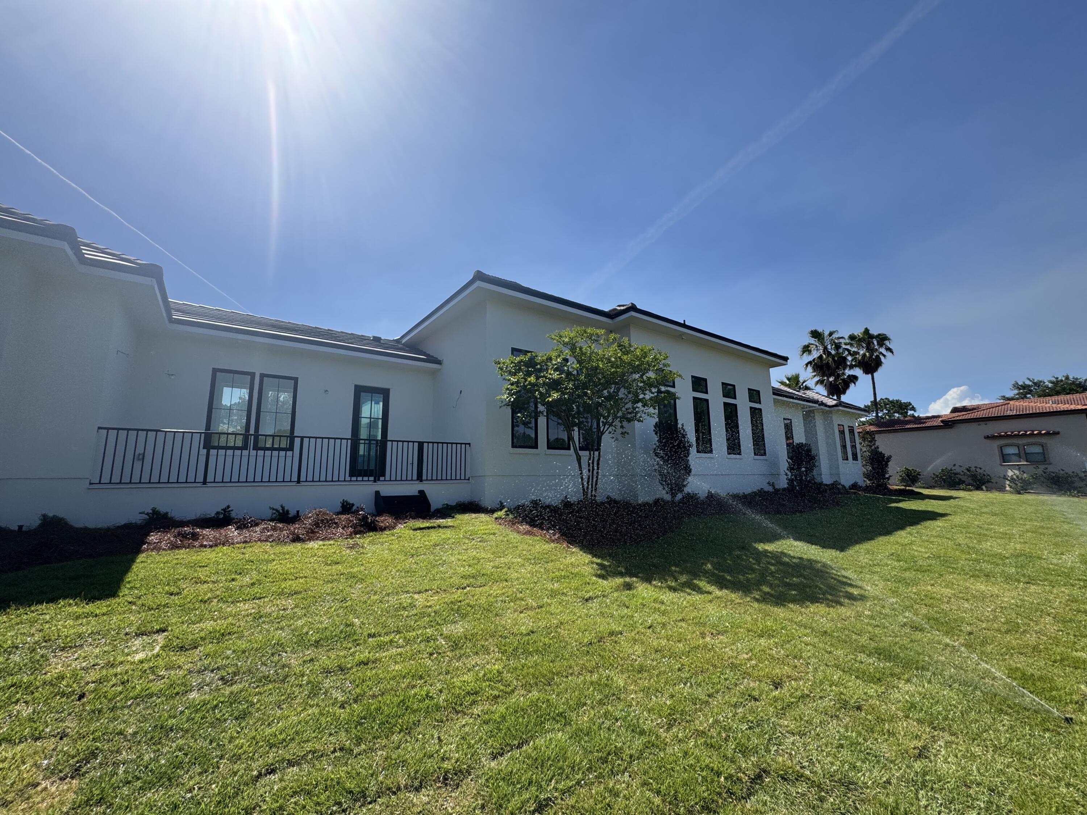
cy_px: 408
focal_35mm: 14
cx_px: 544
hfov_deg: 102.1
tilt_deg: +9.6
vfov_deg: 85.7
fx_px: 440
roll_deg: +0.8
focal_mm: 2.22
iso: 50
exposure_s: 1/1832
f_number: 2.2
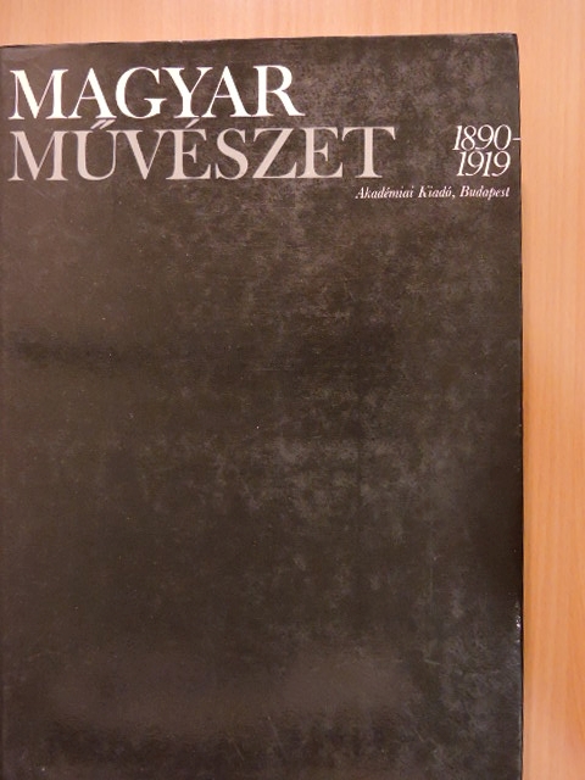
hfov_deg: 40.7
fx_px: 789
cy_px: 390
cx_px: 292
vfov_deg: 52.6
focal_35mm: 35
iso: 1600
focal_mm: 6.3
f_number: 3.8
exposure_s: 1/100
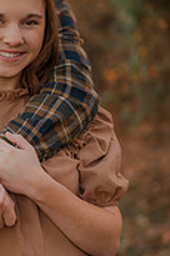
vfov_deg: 15.8
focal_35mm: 130
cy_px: 149
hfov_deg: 10.4
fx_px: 923
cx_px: -4
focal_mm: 50
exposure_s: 1/125
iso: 100
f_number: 1.8
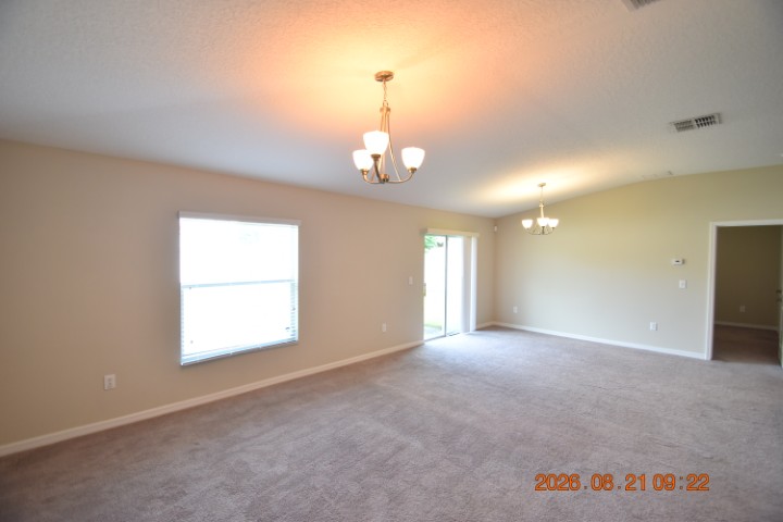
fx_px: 326
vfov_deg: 77.3
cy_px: 261
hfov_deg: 100.4
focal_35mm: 15
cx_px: 392
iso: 560
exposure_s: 1/60
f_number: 4
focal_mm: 10
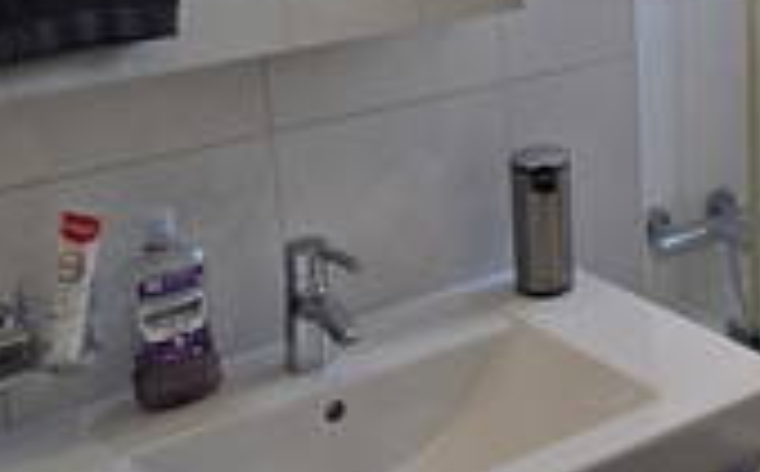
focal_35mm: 52
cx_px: 652
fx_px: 1075
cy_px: 108
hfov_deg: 37.0
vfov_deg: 24.4
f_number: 1.7
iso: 12
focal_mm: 6.3
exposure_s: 1/100
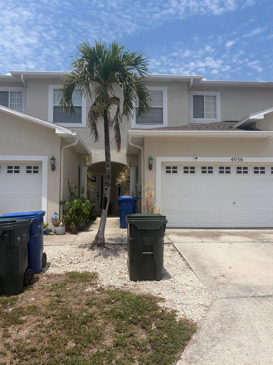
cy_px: 180
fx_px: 284
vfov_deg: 65.3
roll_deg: +0.4
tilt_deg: +3.9
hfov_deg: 51.3
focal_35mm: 27
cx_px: 140
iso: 64
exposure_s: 1/8850
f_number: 1.6
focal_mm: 5.96
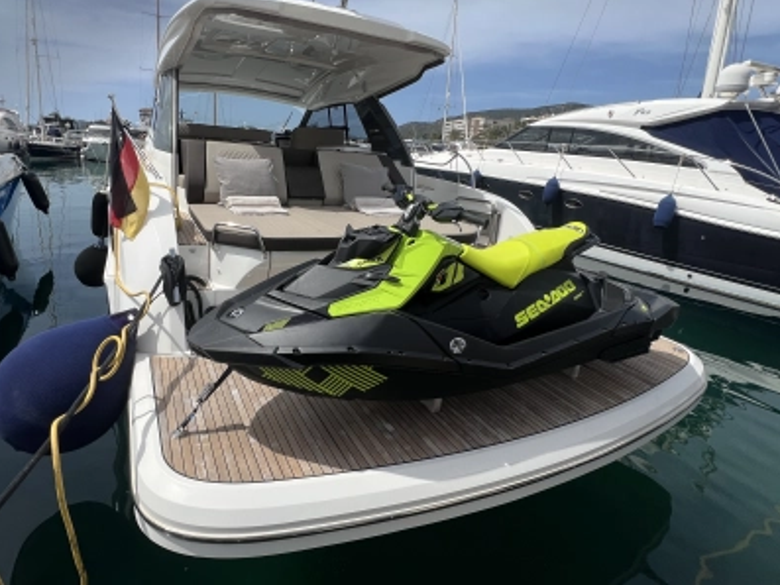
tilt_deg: -10.9
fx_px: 406
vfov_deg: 71.2
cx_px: 346
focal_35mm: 18
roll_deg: -3.6
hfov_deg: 87.4
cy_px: 246
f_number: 1.8
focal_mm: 1.57
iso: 32
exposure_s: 1/2370
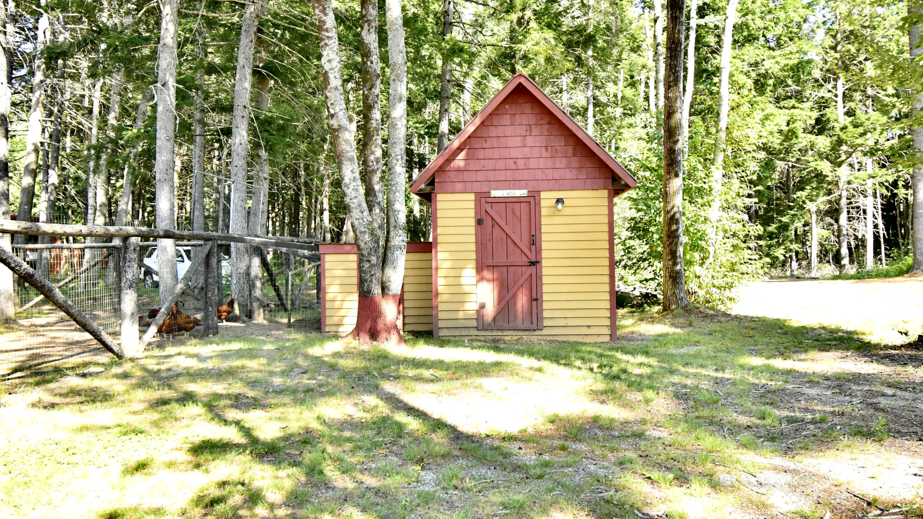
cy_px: 234
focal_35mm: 32
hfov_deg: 61.0
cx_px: 463
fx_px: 783
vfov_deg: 36.7
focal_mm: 20
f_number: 7.1
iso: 2800
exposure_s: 1/500
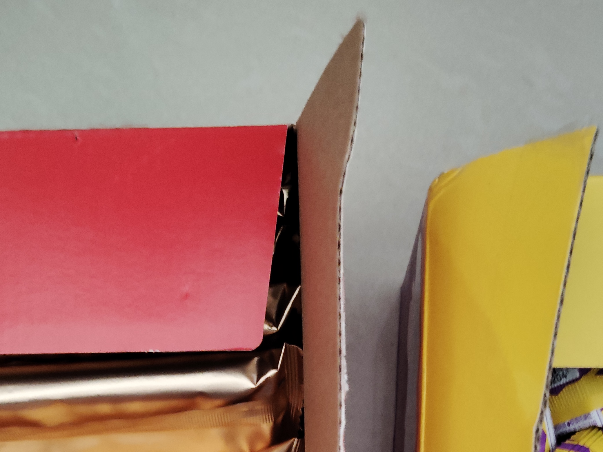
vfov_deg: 25.3
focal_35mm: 55
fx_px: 958
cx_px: 306
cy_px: 449
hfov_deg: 34.9
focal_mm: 4.22
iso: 1141
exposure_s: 1/25
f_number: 1.8
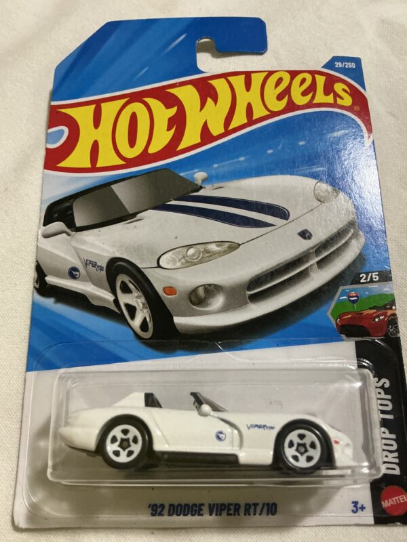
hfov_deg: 48.2
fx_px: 455
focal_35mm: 29
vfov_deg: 61.7
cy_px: 271
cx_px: 204
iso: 320
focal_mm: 3
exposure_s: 1/30
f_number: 1.8
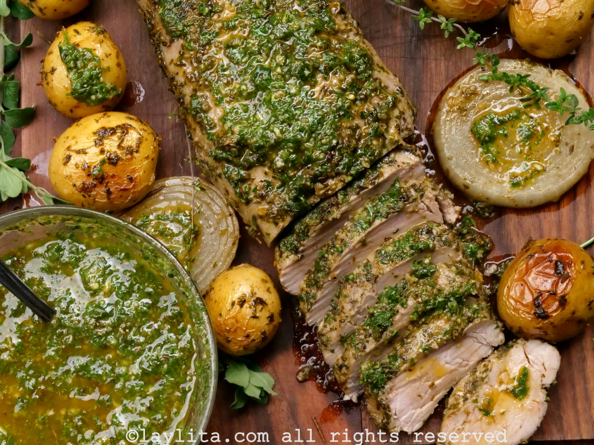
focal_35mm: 64
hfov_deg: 30.3
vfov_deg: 22.9
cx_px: 297
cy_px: 222
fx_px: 1098
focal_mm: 32
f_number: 16
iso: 6400
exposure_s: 1/50
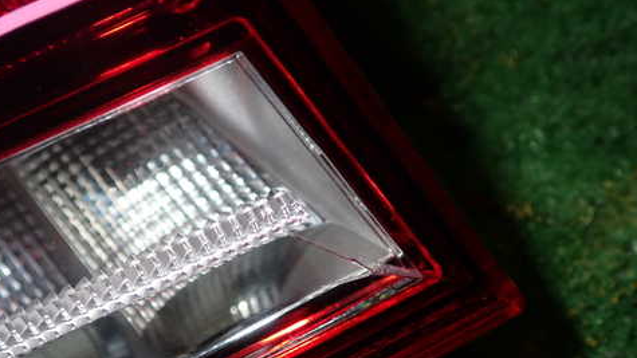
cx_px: 342
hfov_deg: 46.4
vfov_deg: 26.8
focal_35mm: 44
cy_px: 256
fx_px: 743
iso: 200
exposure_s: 1/30
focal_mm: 5.79
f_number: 7.1
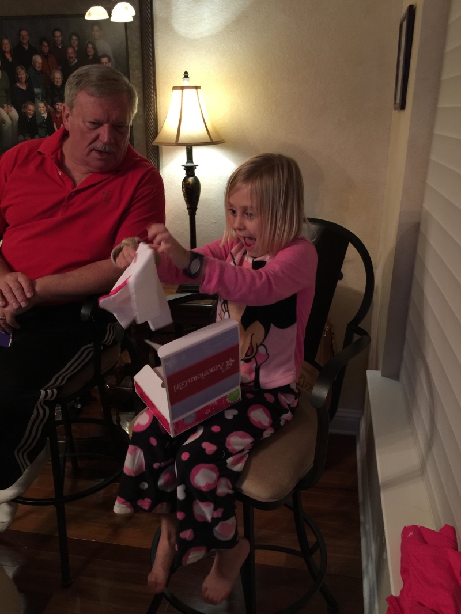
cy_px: 307
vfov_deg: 61.6
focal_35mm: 29
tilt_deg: -19.9
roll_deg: -0.4
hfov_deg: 48.2
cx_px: 230
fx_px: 515
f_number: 2.2
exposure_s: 1/4
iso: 80
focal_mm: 4.15
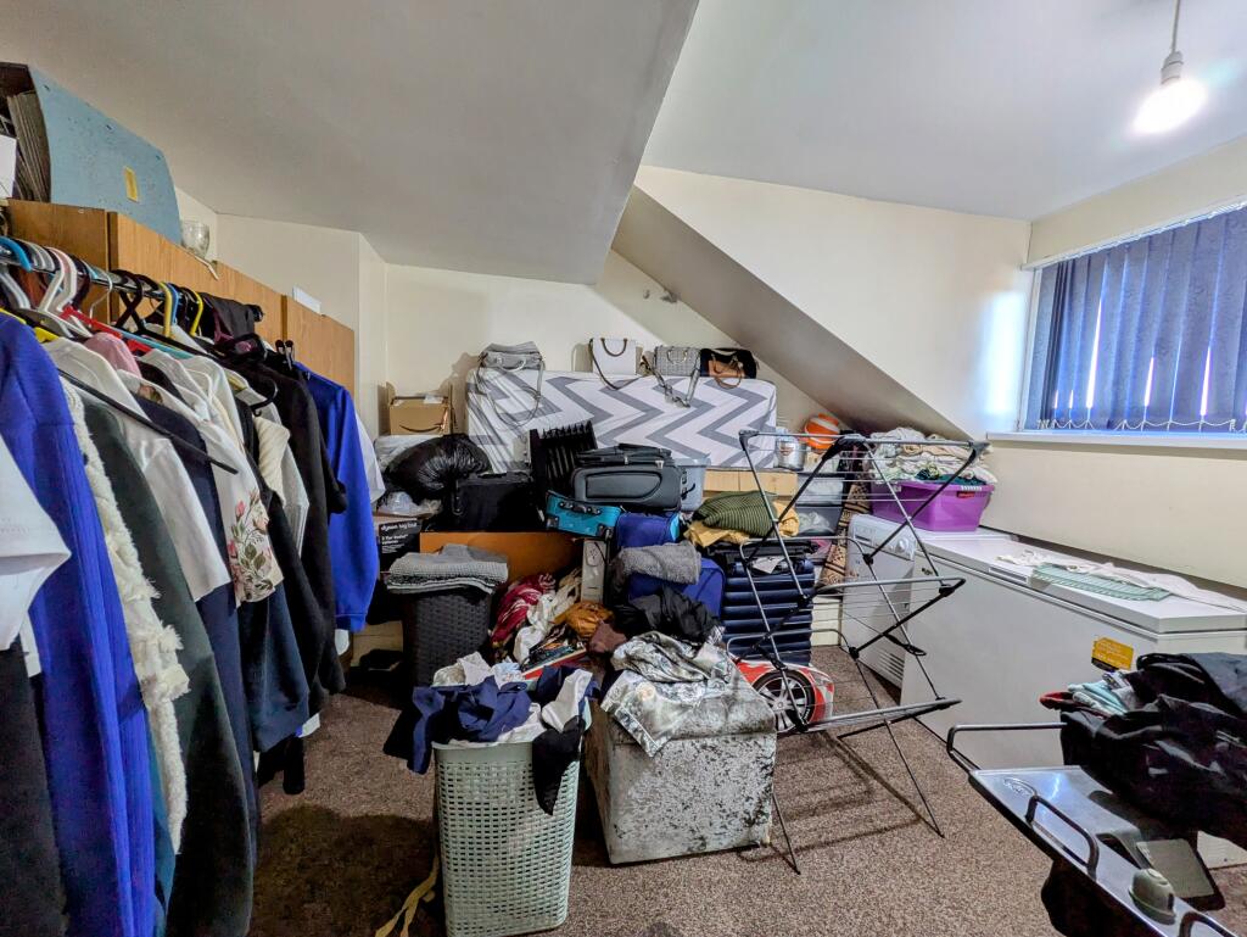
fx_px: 505
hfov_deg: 102.0
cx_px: 624
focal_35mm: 14
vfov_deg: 85.7
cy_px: 468
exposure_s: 1/33.3
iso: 122
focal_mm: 1.83
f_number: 2.2
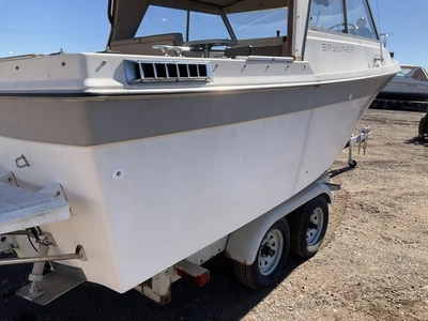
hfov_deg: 61.7
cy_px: 160
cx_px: 214
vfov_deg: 48.2
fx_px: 359
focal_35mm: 29
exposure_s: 1/1451
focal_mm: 3
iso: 25
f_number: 1.8
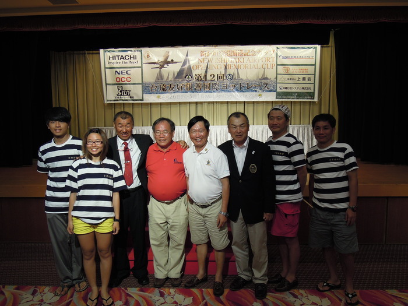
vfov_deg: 49.7
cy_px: 153
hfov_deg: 63.4
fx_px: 330
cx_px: 204
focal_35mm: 28
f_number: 2.8
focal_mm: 5
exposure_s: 1/80
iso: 160
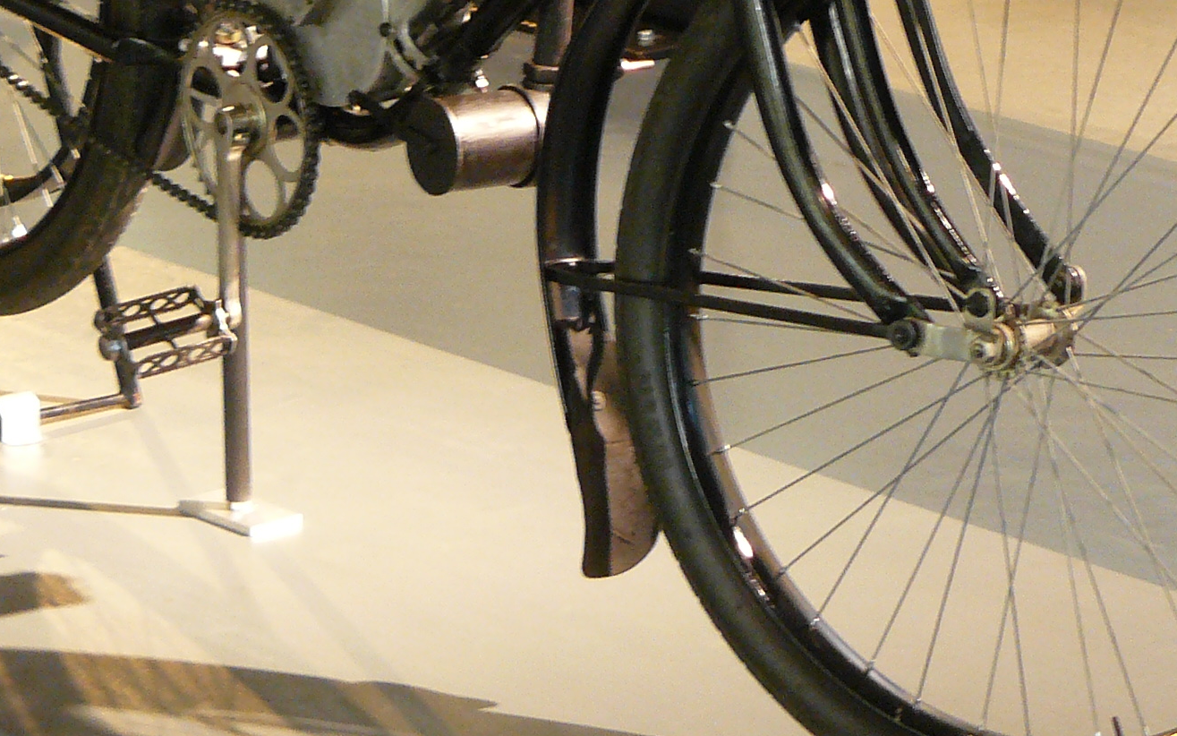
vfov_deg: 8.1
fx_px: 5165
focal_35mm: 161
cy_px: -57
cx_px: 649
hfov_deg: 13.0
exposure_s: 1/5
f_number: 3.2
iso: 200
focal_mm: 10.9
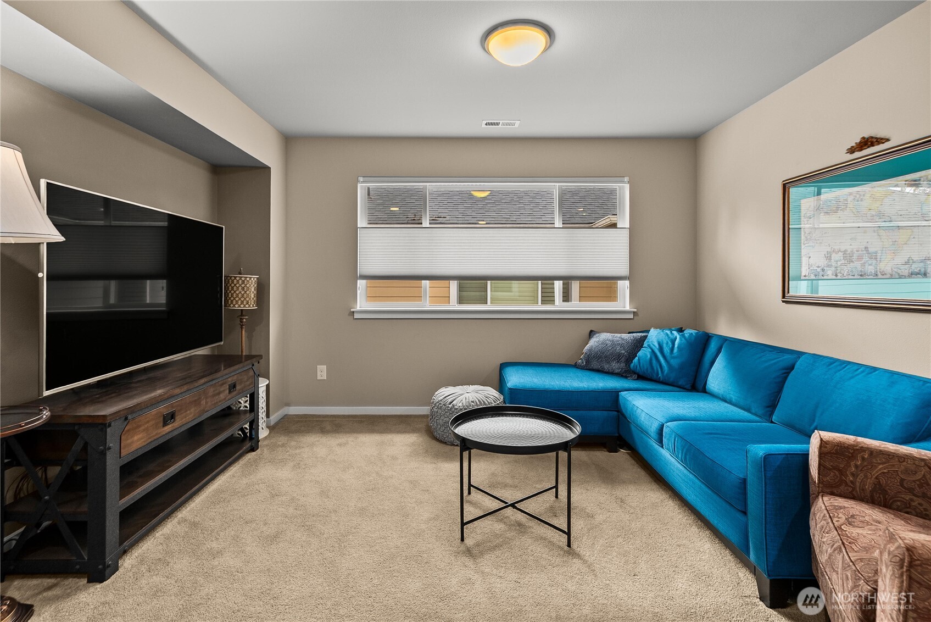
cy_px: 311
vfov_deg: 77.4
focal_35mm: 15
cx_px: 466
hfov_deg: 100.4
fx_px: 388
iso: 1000
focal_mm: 15
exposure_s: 1/4
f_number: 7.1
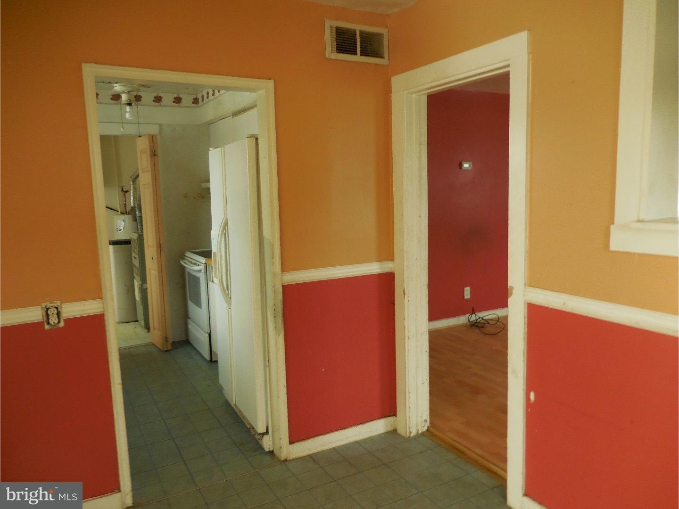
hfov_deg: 69.4
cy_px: 254
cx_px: 340
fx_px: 490
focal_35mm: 25
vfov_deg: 54.9
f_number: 3.3
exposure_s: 1/30
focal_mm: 4.5
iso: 220
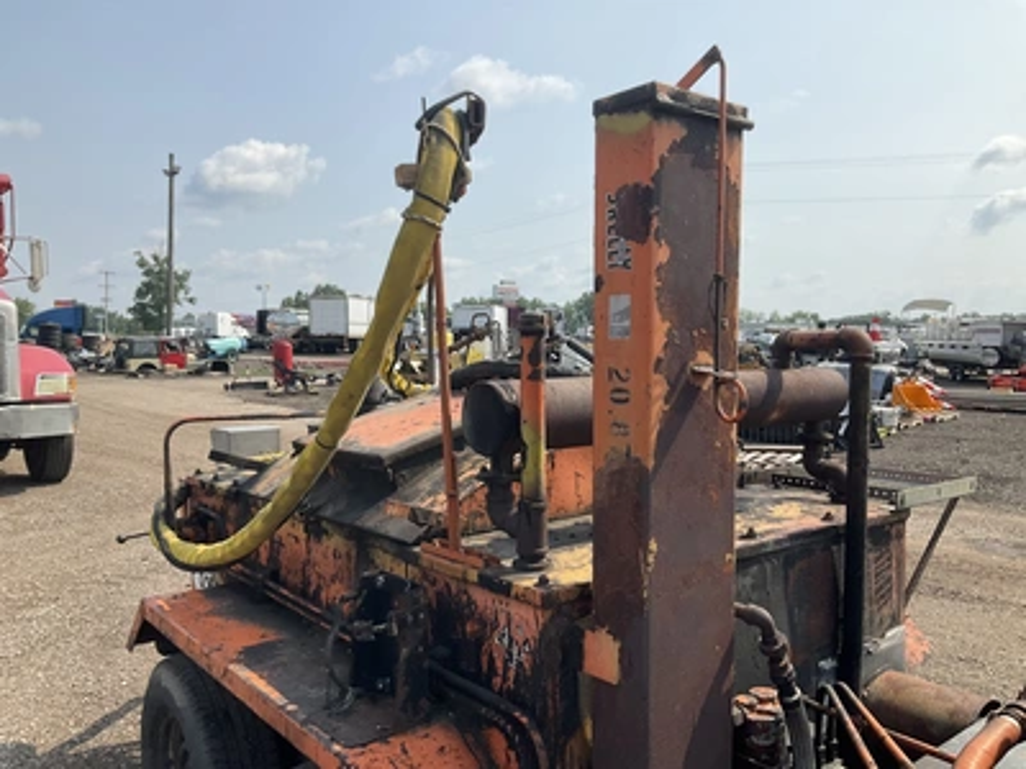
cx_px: 513
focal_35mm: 29
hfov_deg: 61.7
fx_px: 860
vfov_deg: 48.2
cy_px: 384
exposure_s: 1/1451
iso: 25
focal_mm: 3
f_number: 1.8
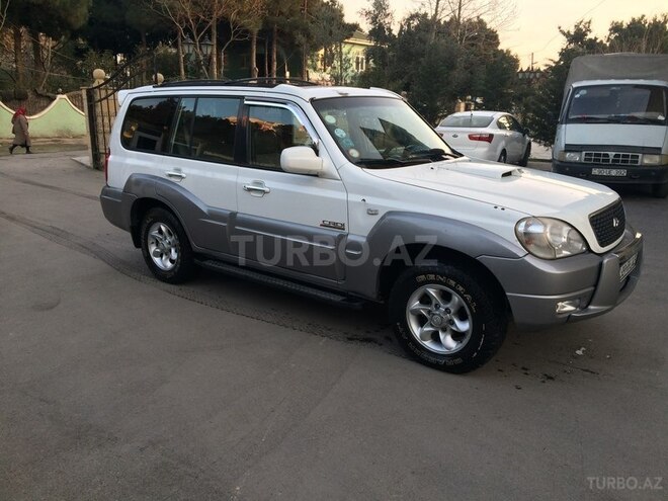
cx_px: 334
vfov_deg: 48.2
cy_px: 250
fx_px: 560
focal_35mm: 29
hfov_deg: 61.7
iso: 40
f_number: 2.2
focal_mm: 4.15
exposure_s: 1/100
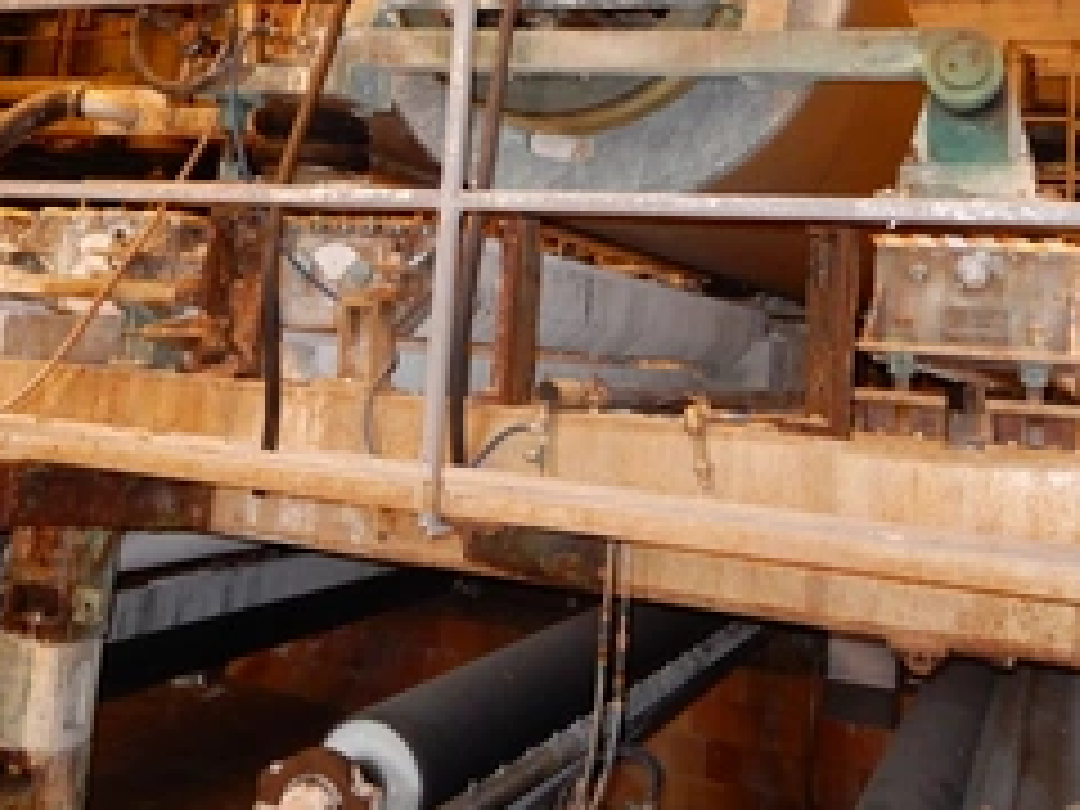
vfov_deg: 34.8
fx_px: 1248
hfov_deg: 46.8
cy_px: 153
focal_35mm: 40
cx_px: 526
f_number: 3.4
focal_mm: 4.3
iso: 560
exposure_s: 1/30
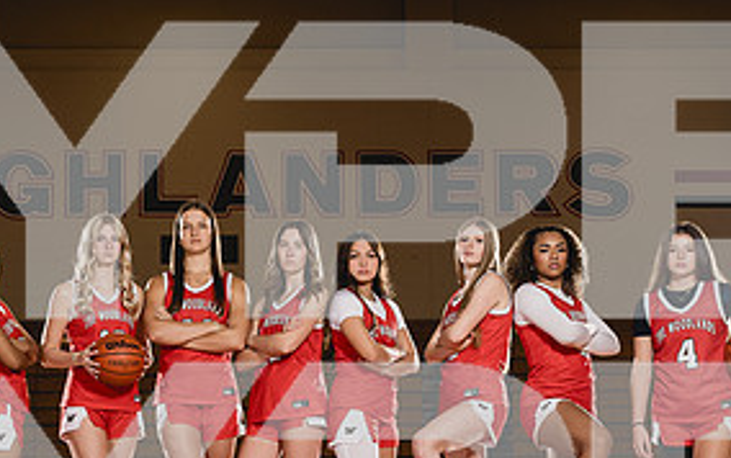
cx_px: 200
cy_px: 443
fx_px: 1934
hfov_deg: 21.3
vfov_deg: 13.4
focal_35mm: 97
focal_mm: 34
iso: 320
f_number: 8
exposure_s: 1/250
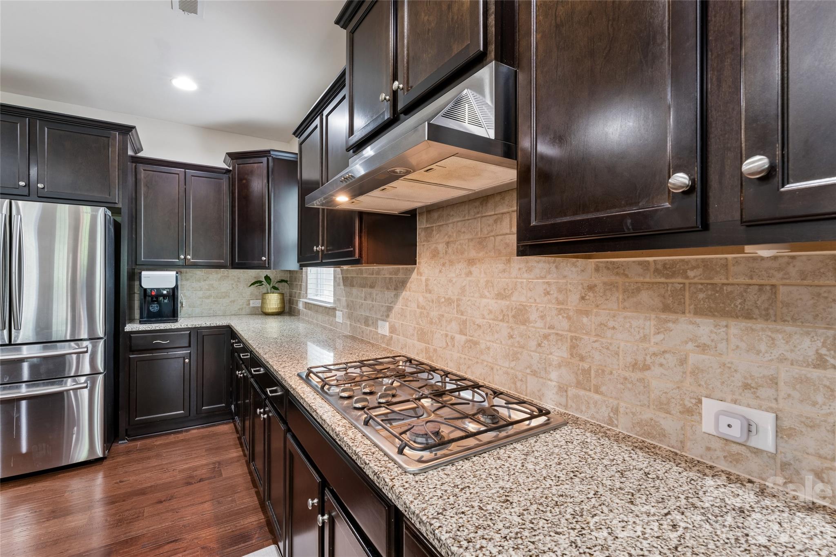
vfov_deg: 73.7
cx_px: 418
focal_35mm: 16
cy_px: 278
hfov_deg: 96.7
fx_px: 371
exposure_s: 1
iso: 400
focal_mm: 16
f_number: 13
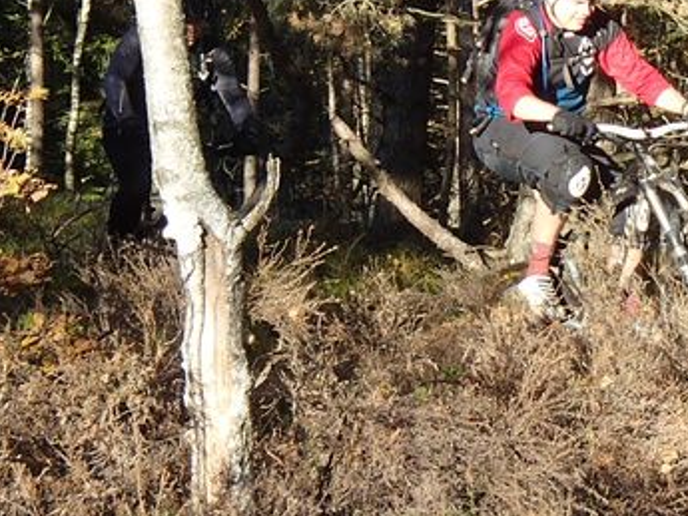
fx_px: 2505
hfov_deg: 15.4
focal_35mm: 126
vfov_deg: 11.8
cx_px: 655
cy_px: 169
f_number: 5.3
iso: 250
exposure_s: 1/250
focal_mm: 10.73
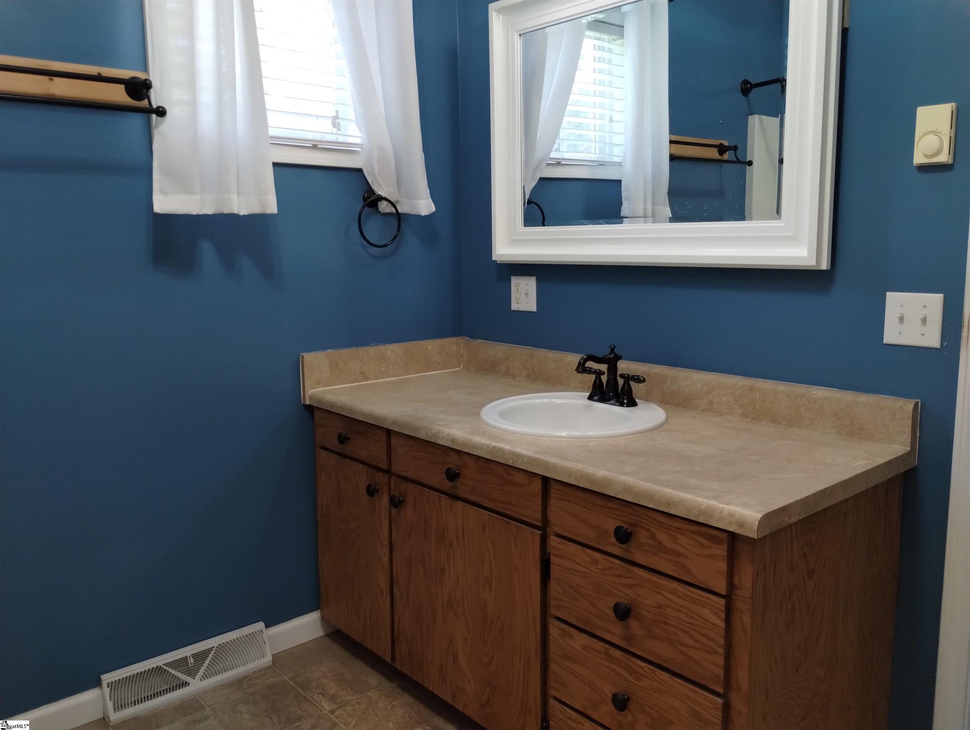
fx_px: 786
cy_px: 365
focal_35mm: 28
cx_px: 485
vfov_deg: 49.9
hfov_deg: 63.4
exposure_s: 1/40
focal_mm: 4.27
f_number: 1.8
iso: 363
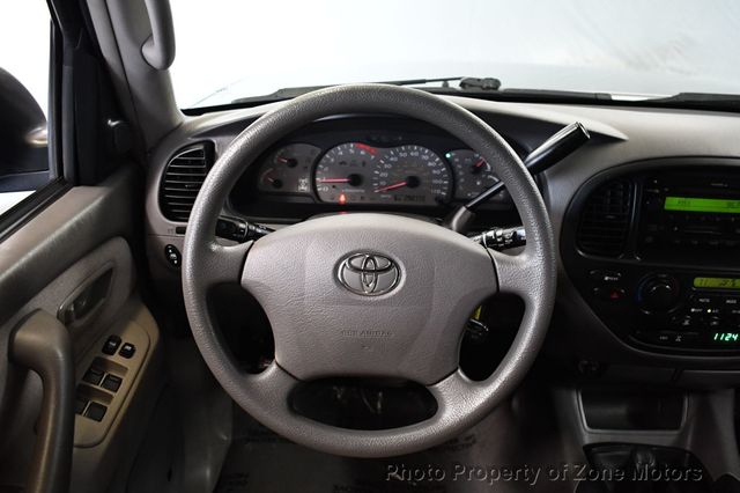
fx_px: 678
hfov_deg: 57.2
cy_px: 246
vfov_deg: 39.9
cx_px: 370
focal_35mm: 33
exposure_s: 1/100
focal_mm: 22
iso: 3200
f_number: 3.8
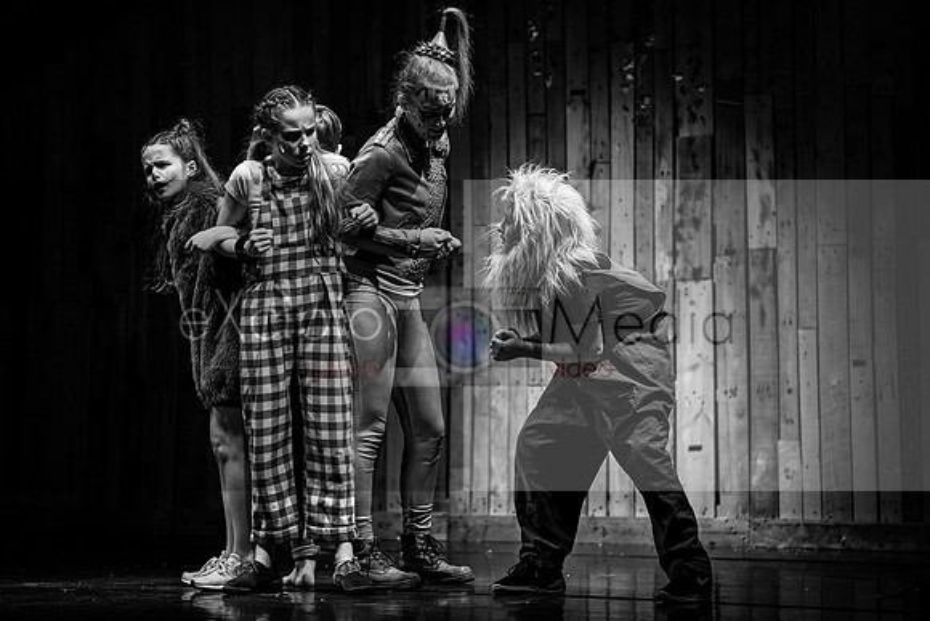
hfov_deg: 14.1
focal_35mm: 146
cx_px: 455
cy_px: 319
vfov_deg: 9.4
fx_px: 3767
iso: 320
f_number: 2.8
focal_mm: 142
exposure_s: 1/80
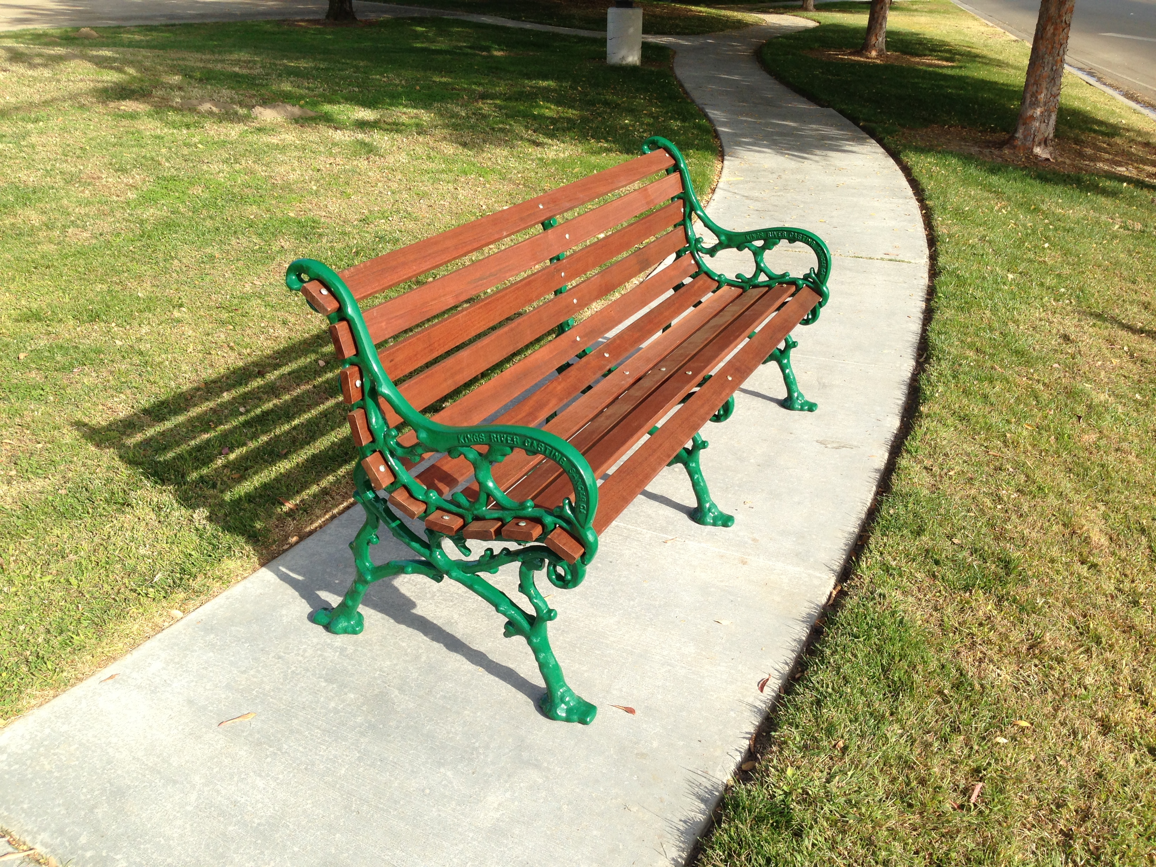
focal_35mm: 33
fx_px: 1102
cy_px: 434
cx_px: 578
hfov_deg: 55.4
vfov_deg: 42.9
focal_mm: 4.13
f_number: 2.4
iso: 50
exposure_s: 1/786
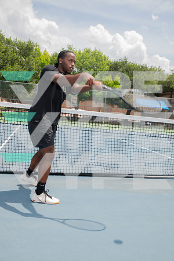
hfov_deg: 37.9
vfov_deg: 54.4
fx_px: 254
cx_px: 87
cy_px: 130
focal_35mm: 35
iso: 100
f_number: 6.3
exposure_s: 1/320
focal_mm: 35
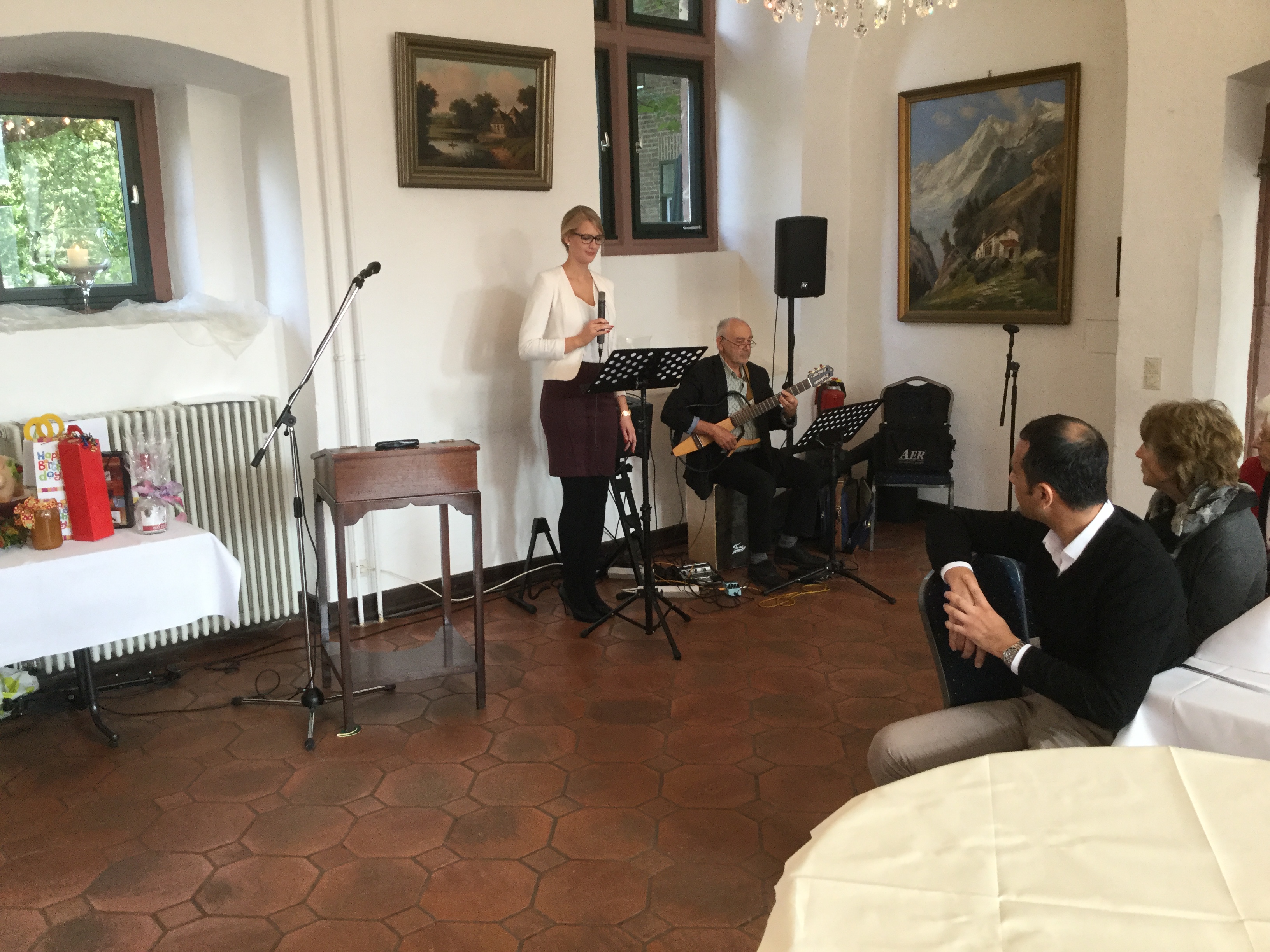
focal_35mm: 31
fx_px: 1137
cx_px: 635
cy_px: 476
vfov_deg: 45.4
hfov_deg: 58.4
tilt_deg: -12.7
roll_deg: +0.0
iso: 50
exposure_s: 1/33
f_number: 2.4
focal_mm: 3.3
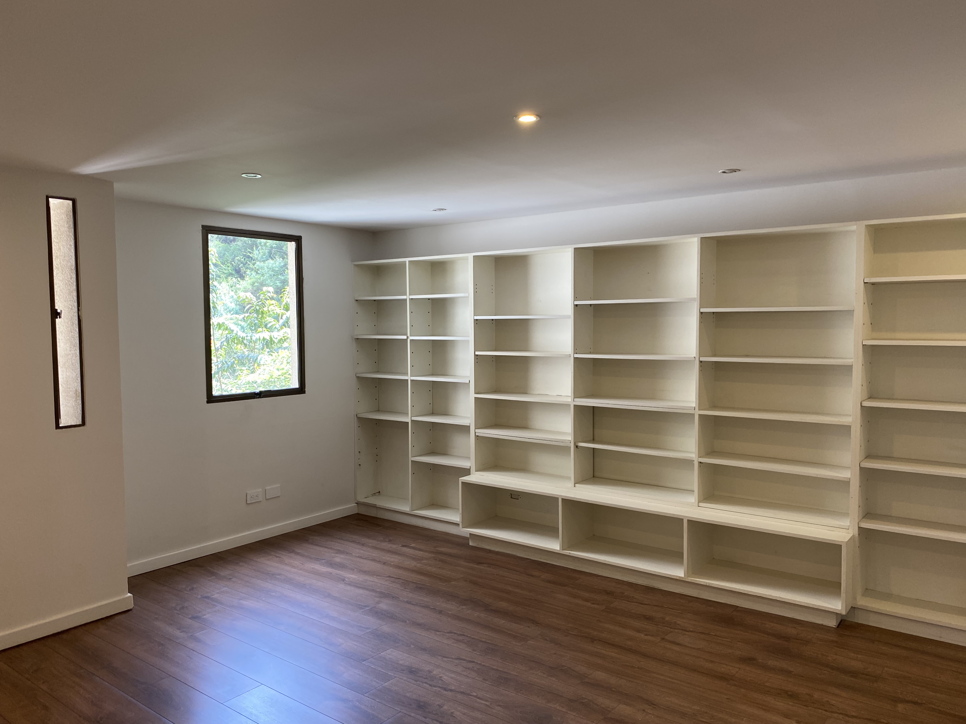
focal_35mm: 26
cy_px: 362
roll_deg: +0.8
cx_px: 483
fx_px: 726
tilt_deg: -3.4
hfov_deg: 67.3
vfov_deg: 53.1
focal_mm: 4.25
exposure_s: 1/60
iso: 80
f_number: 1.8
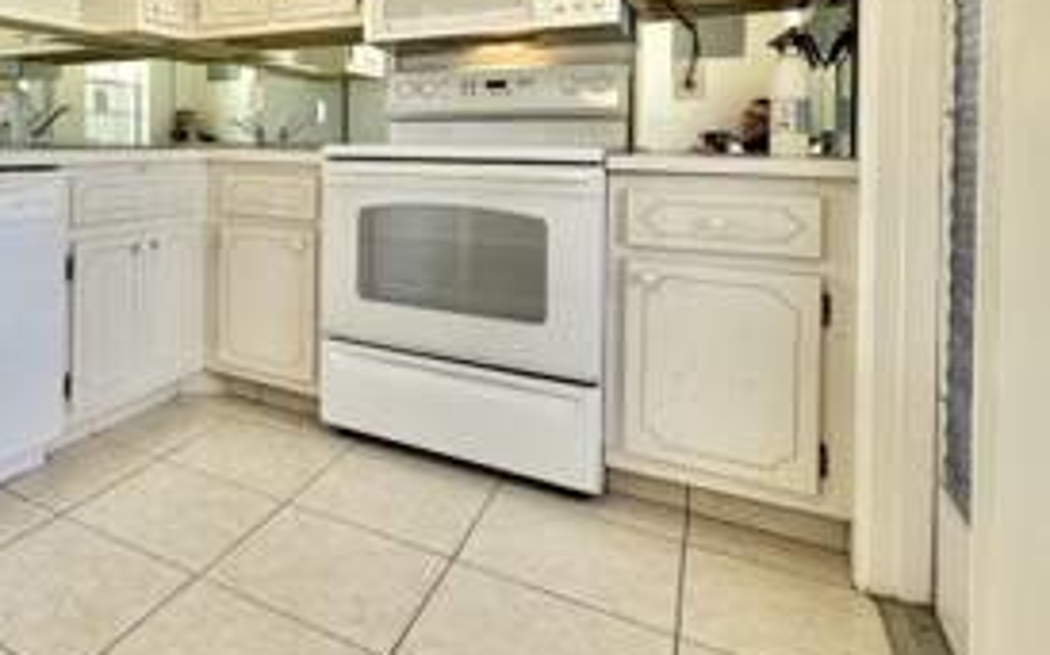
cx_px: 146
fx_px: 744
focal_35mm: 26
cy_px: 142
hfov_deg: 61.6
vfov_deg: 45.4
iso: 80
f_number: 2.2
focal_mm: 2.22
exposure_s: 1/120
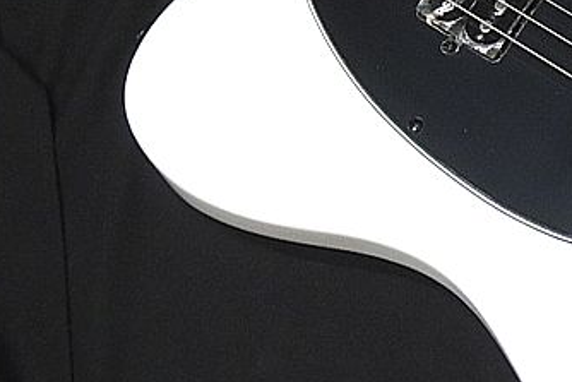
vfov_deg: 9.5
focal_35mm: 144
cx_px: 365
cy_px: -21
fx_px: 2289
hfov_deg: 14.2
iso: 400
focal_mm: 7.1
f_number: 3.3
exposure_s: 1/15
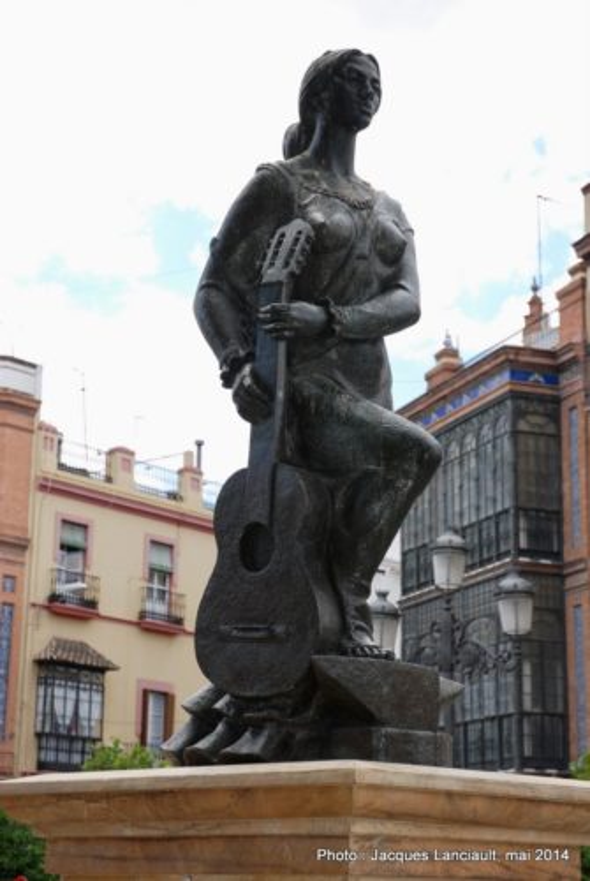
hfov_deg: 19.0
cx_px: 295
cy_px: 440
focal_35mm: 72
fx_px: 1764
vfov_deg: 28.0
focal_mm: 48
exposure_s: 1/200
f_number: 5.6
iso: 100
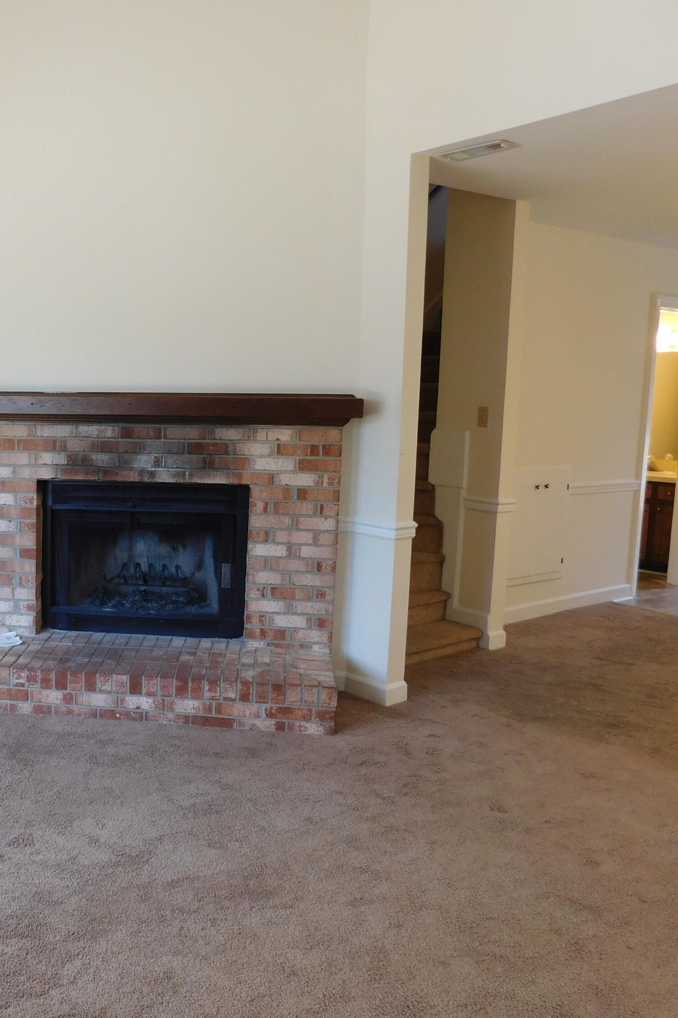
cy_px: 510
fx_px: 904
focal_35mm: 32
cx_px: 80
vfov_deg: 58.7
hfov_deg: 38.5
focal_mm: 4
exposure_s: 1/30
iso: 140
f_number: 3
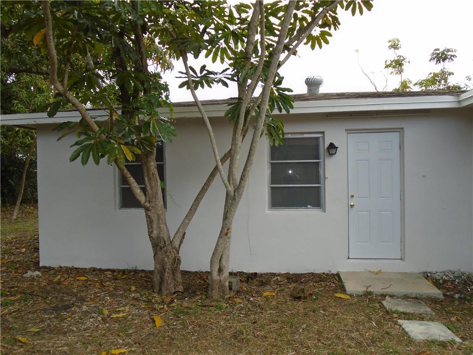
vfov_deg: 53.1
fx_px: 355
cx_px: 236
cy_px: 178
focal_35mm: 26
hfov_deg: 67.3
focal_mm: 4.6
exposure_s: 1/320
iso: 100
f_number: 3.2
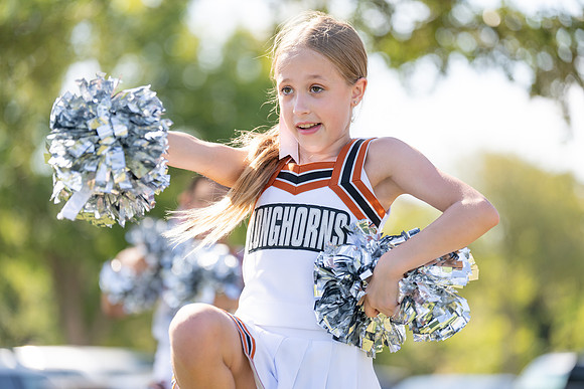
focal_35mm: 137
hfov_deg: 15.0
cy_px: 194
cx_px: 292
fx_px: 2223
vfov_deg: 10.0
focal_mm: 137
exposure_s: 1/1000
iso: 160
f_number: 2.8
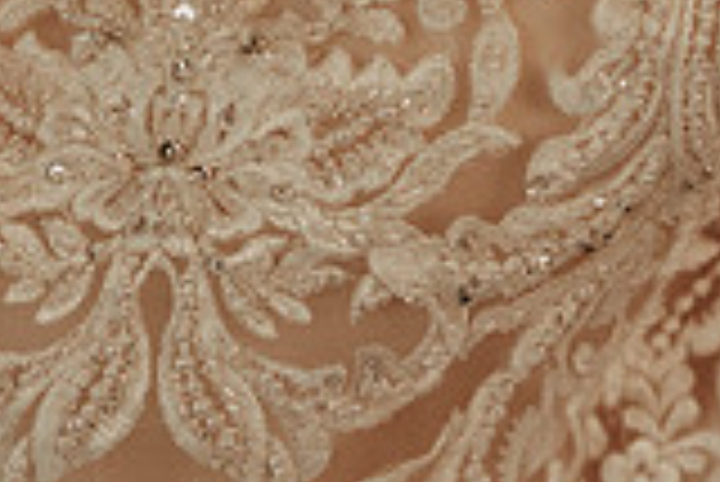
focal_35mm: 363
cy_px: 16
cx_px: 216
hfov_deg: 5.7
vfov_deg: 3.8
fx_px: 7266
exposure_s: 1/125
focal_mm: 100
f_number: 3.2
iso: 640
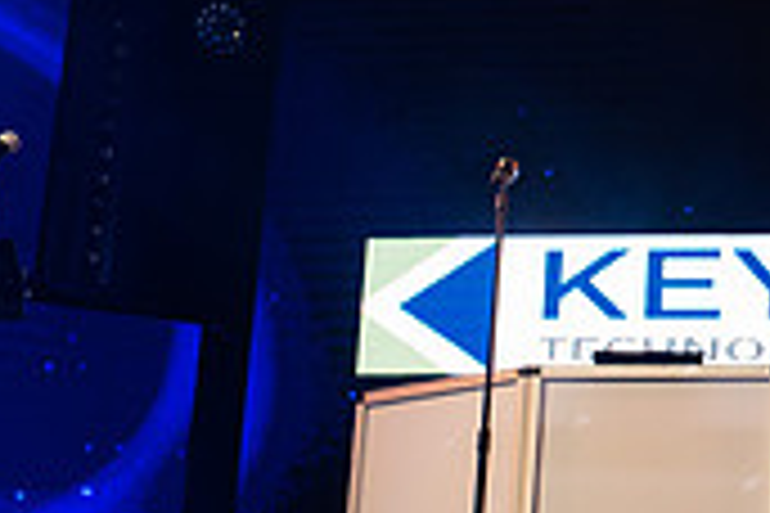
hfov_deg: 16.4
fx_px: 2545
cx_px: 959
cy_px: 142
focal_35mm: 119
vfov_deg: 11.5
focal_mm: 35
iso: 1600
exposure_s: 1/200
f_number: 4.5
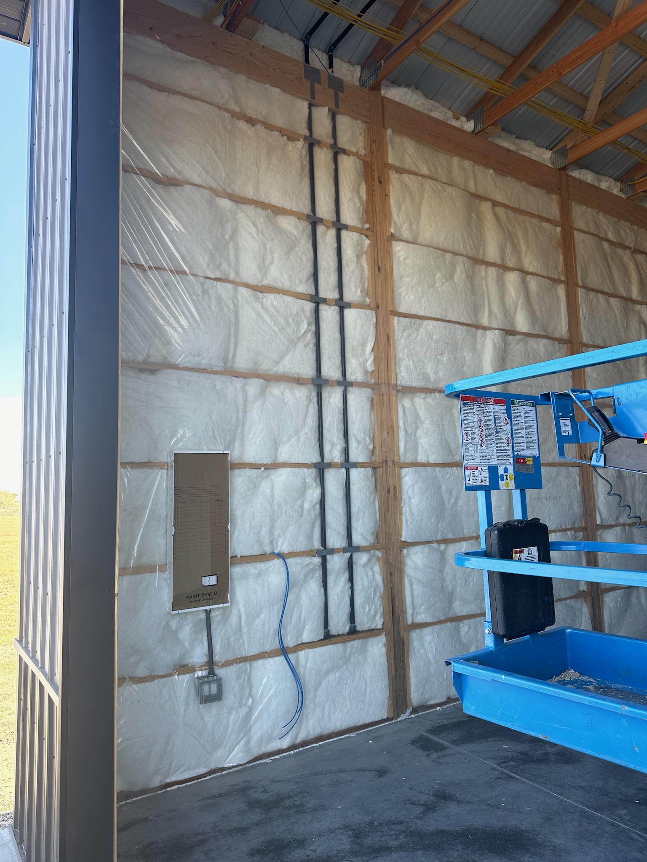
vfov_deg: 71.6
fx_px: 598
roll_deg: +1.3
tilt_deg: +6.8
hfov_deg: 56.8
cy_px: 431
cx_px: 324
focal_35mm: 24
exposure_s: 1/306
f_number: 1.78
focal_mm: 6.86
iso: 80
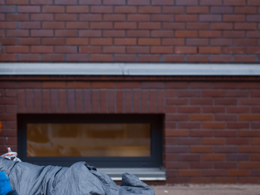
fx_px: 518
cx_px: 75
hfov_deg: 27.9
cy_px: 129
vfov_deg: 21.2
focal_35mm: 69
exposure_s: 1/80
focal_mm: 35
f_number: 1.8
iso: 320
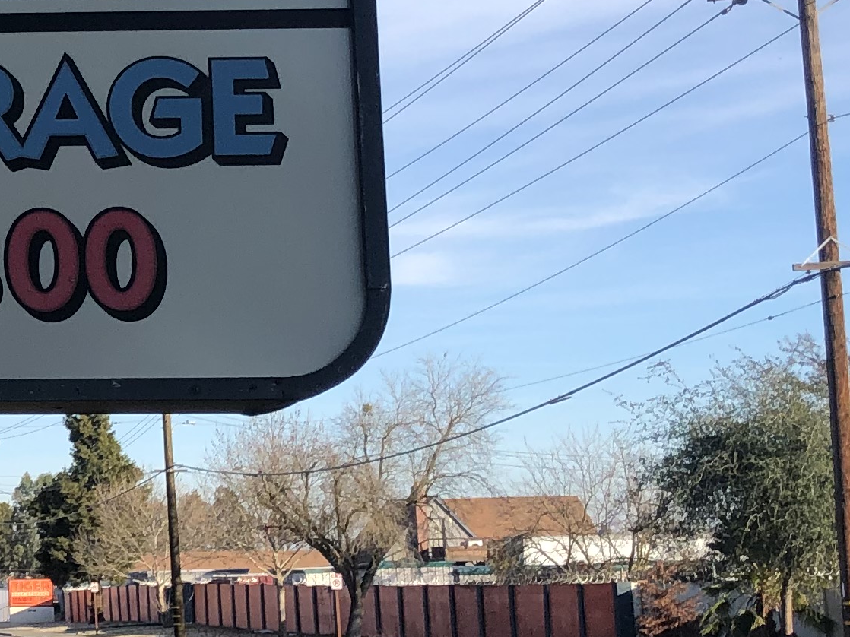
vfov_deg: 14.6
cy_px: 195
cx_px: -331
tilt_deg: +8.2
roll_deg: +0.4
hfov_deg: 17.9
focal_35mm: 101
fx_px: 2480
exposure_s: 1/906
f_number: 1.8
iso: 20
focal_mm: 4
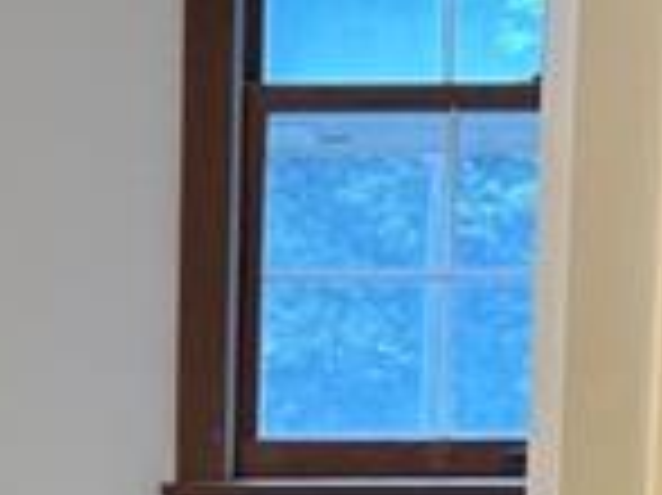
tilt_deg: -9.2
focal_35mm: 181
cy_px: 698
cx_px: -90
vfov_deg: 8.1
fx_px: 3459
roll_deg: +0.1
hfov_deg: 10.8
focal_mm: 5.7
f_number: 1.5
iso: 100
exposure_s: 1/120
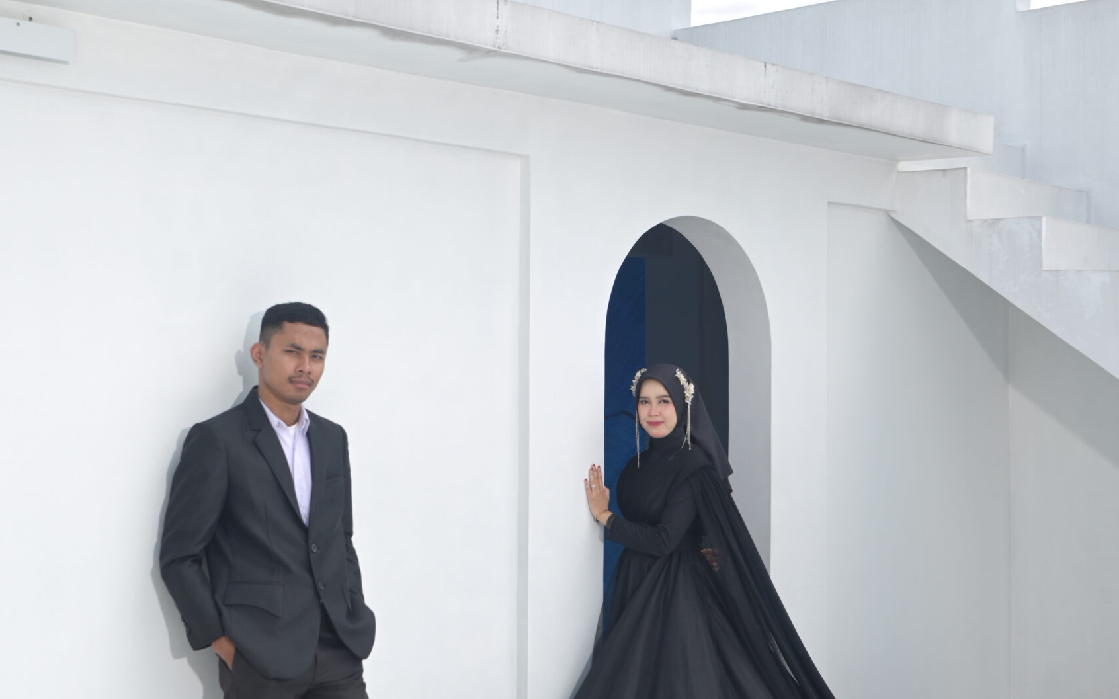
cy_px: 343
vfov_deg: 24.0
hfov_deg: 37.5
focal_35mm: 54
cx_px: 557
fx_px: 1647
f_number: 5.6
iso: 63
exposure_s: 1/200
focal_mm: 35
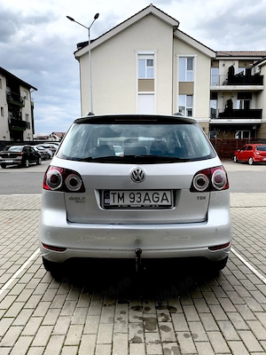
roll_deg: +0.8
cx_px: 133
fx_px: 266
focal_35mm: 26
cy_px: 178
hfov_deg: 53.1
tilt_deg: -6.8
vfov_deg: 67.3
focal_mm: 4.25
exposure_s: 1/894
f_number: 1.8
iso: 25
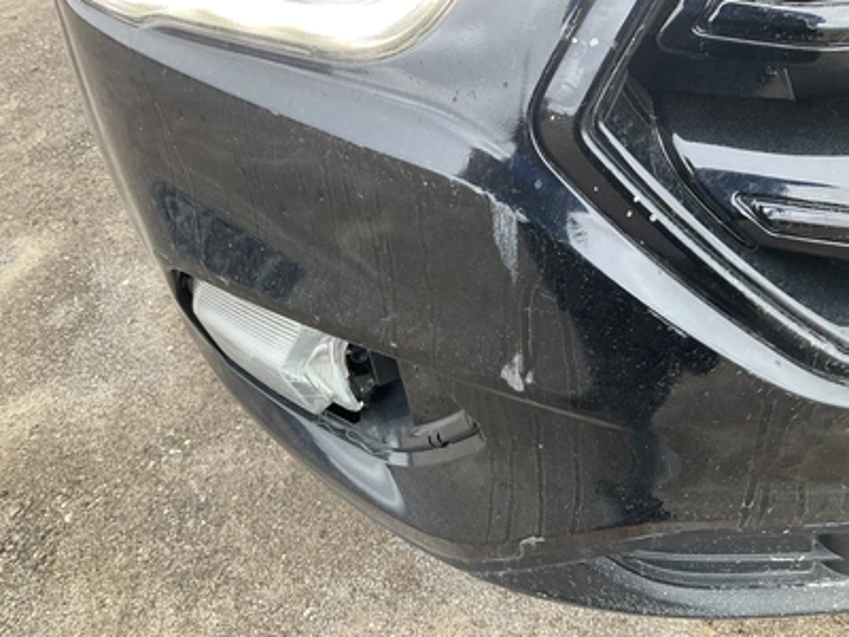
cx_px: 424
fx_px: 711
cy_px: 318
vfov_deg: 48.2
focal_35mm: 29
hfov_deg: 61.7
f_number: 1.8
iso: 32
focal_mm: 3
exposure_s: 1/122
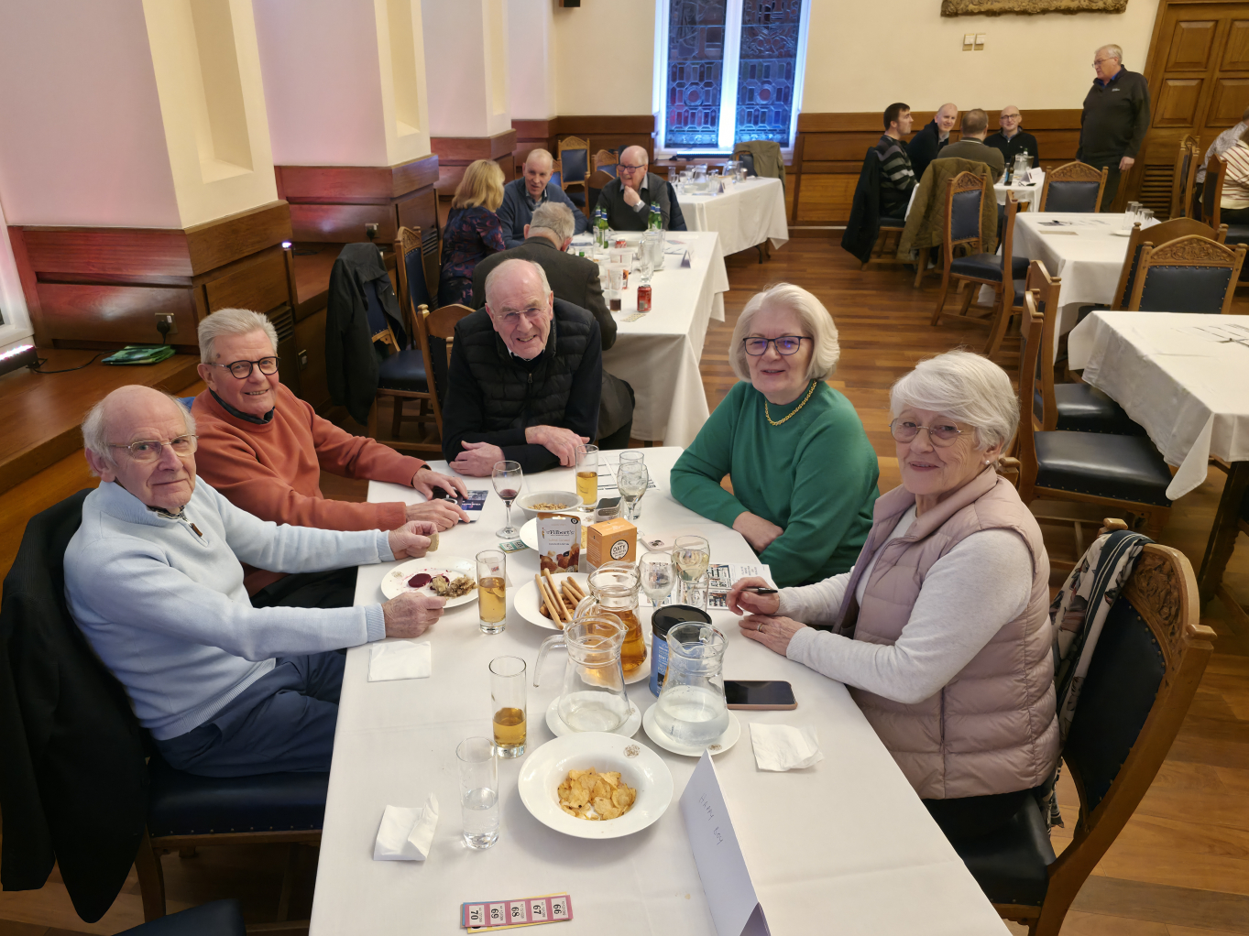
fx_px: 974
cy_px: 536
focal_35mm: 27
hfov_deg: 65.0
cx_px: 540
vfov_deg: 51.2
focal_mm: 6.3
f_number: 1.7
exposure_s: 1/50
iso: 320
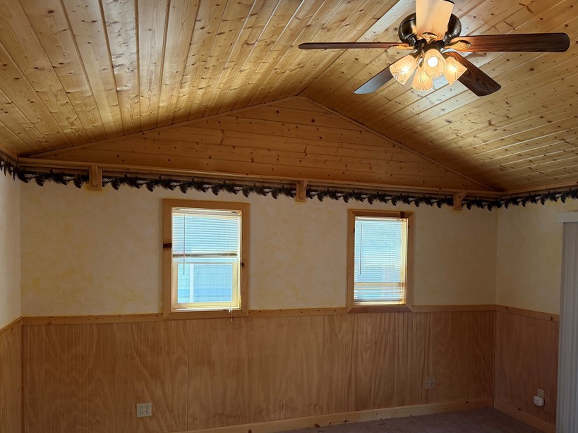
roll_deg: -1.2
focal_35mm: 30
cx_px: 349
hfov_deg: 59.4
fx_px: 501
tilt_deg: -1.2
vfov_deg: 46.5
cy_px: 264
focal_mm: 6.76
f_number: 1.78
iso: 200
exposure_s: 1/182
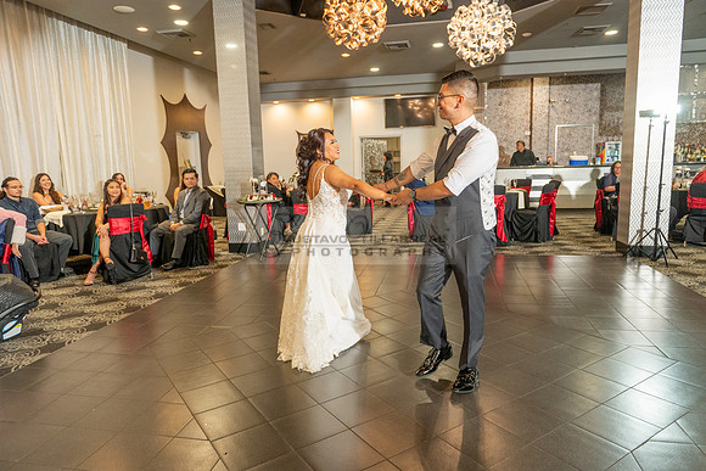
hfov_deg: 73.7
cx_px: 353
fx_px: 471
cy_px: 236
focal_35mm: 24
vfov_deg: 53.2
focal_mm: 24
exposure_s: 1/125
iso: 800
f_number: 4.5
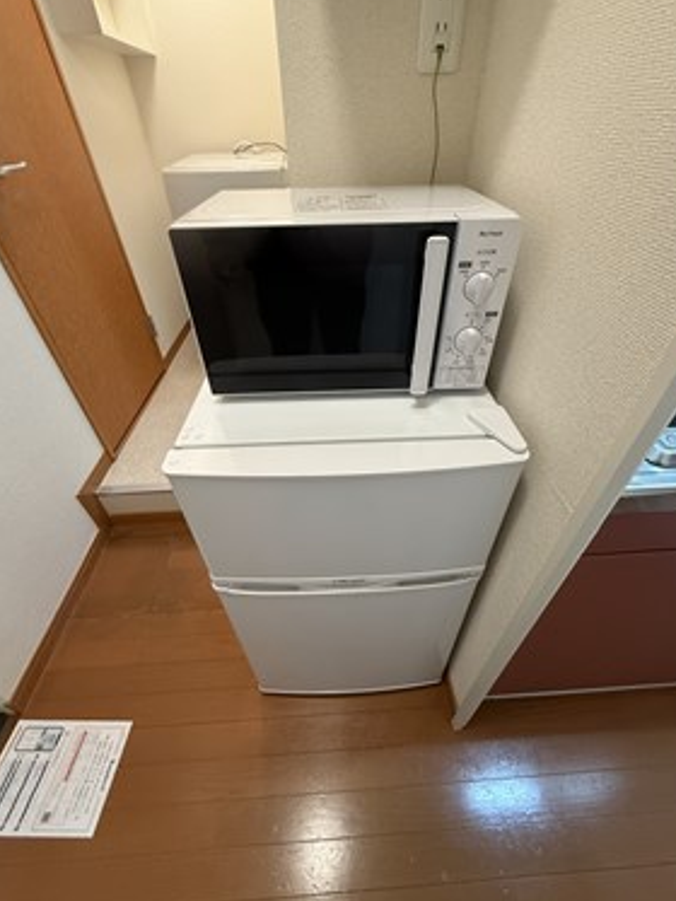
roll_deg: -0.6
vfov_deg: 98.1
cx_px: 340
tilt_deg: -39.7
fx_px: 390
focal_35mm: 15
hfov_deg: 81.8
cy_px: 444
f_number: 2.2
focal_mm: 2.22
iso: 320
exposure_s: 1/50
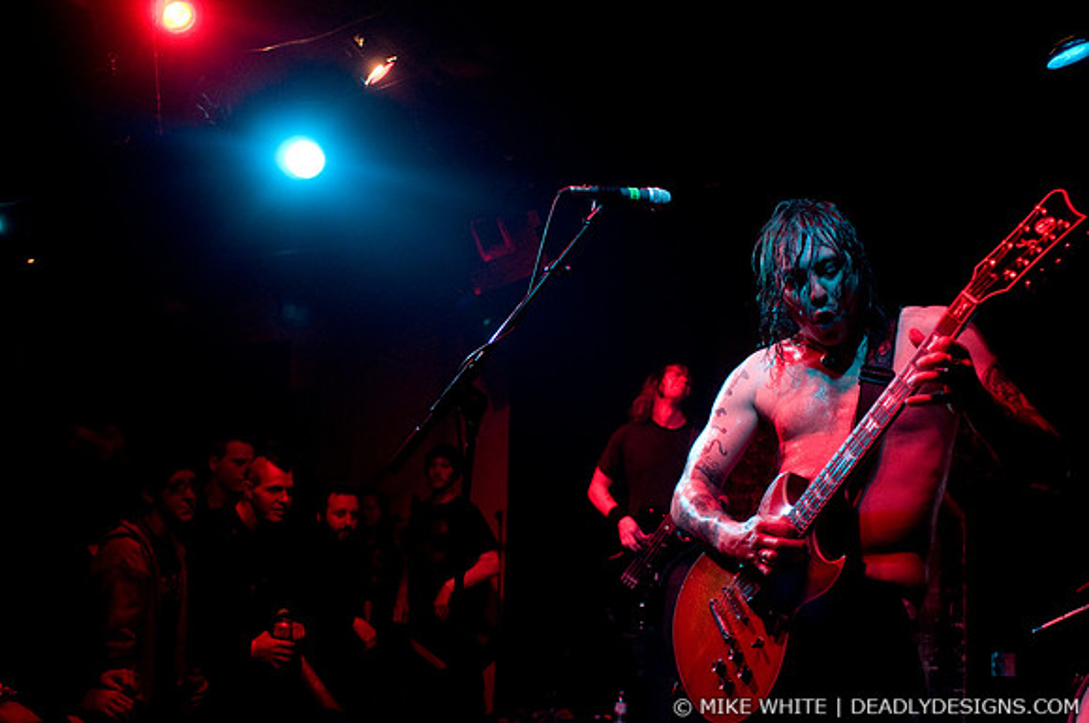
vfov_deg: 43.5
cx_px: 544
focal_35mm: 30
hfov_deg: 62.0
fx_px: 906
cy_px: 362
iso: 1250
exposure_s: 1/60
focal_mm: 20
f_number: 2.8
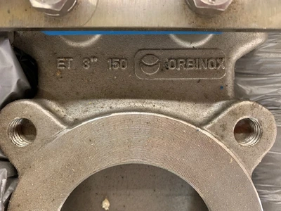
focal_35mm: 26
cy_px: 106
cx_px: 140
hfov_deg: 67.3
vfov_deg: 53.1
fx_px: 211
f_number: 1.8
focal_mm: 4.25
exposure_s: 1/30
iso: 500
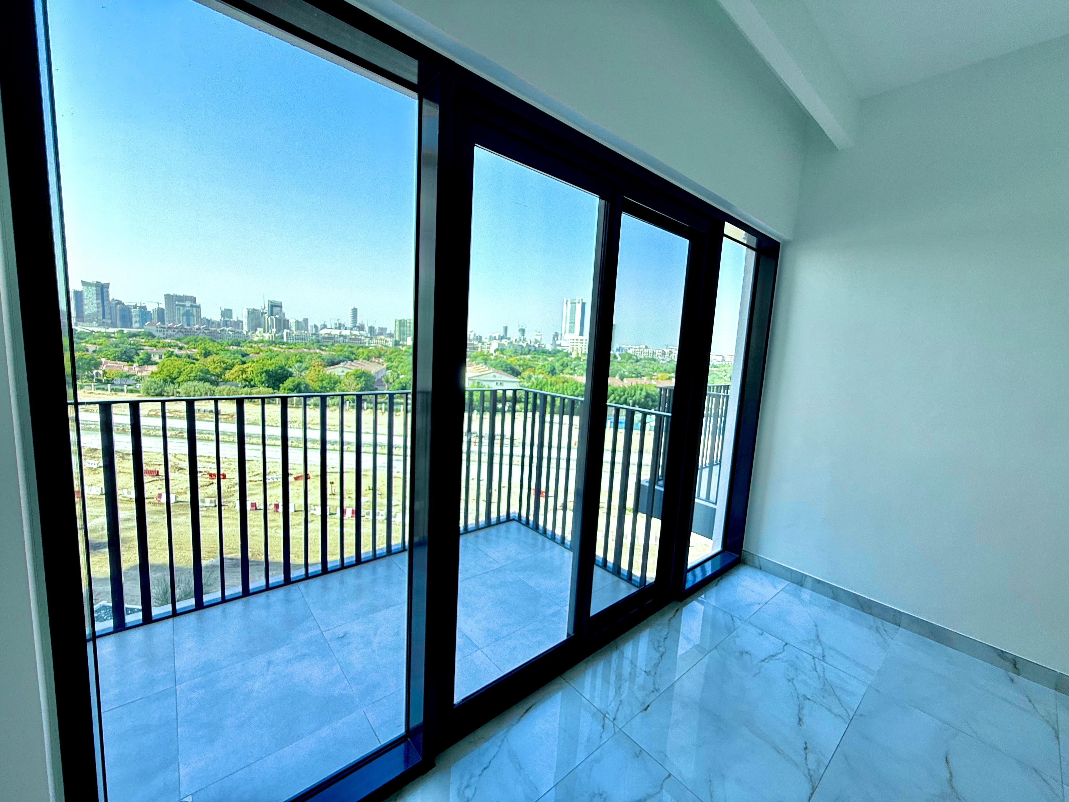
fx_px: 432
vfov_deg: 85.7
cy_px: 401
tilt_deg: -7.4
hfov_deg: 102.1
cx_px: 534
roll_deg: -3.6
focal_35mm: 14
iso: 64
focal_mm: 2.22
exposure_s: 1/119
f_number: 2.2
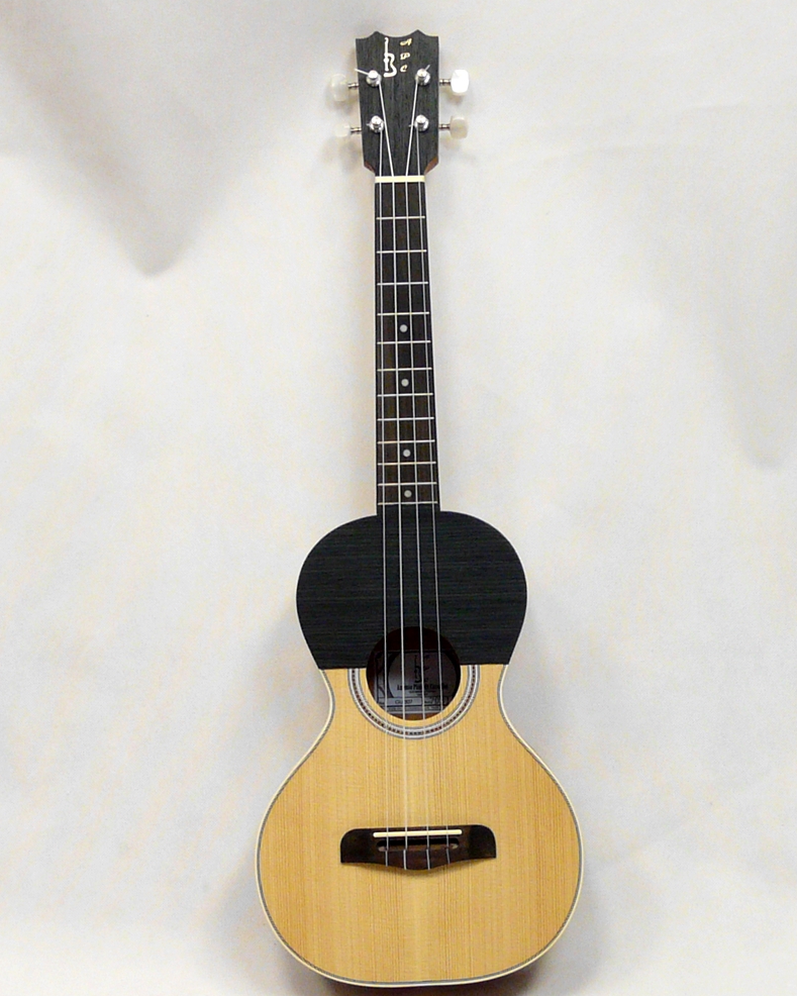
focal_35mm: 39
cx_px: 398
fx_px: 1150
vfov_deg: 46.8
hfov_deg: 38.2
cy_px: 514
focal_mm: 6
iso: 160
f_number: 2.8
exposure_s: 1/40
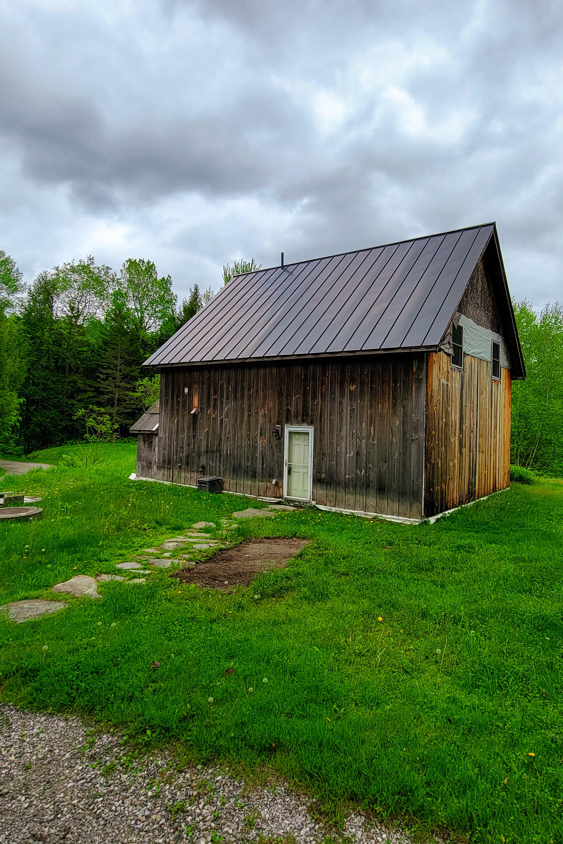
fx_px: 446
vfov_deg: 86.8
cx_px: 321
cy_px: 400
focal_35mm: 19
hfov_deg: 64.3
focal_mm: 2.2
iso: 50
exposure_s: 1/1000
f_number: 2.2
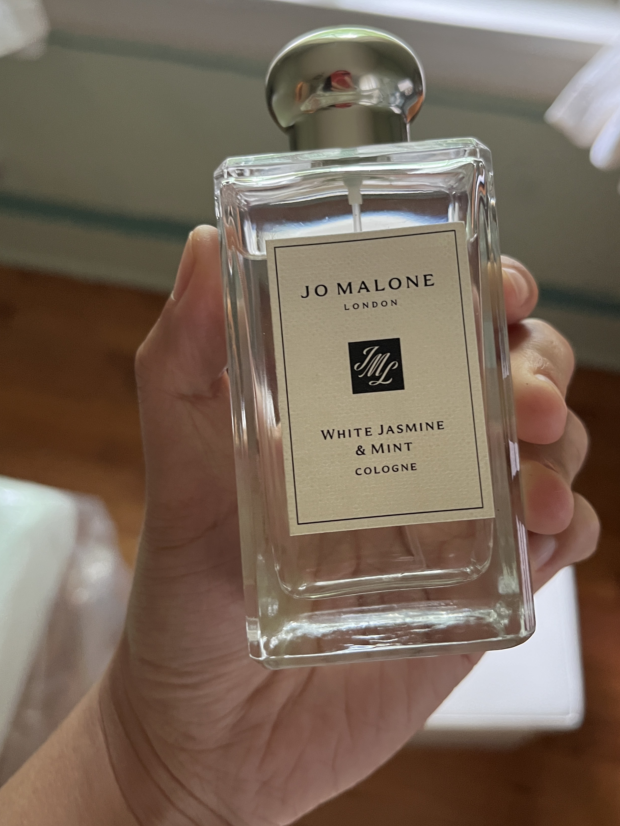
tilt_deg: -60.3
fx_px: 764
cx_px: 356
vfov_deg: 56.7
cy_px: 373
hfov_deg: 44.0
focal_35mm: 32
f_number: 1.6
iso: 400
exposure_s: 1/60
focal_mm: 5.1
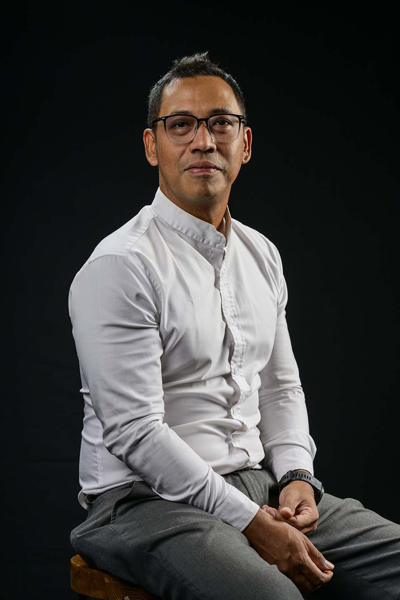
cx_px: 200
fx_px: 1417
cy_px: 300
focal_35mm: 85
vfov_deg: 23.9
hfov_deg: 16.1
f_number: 8
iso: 400
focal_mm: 85
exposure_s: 1/200
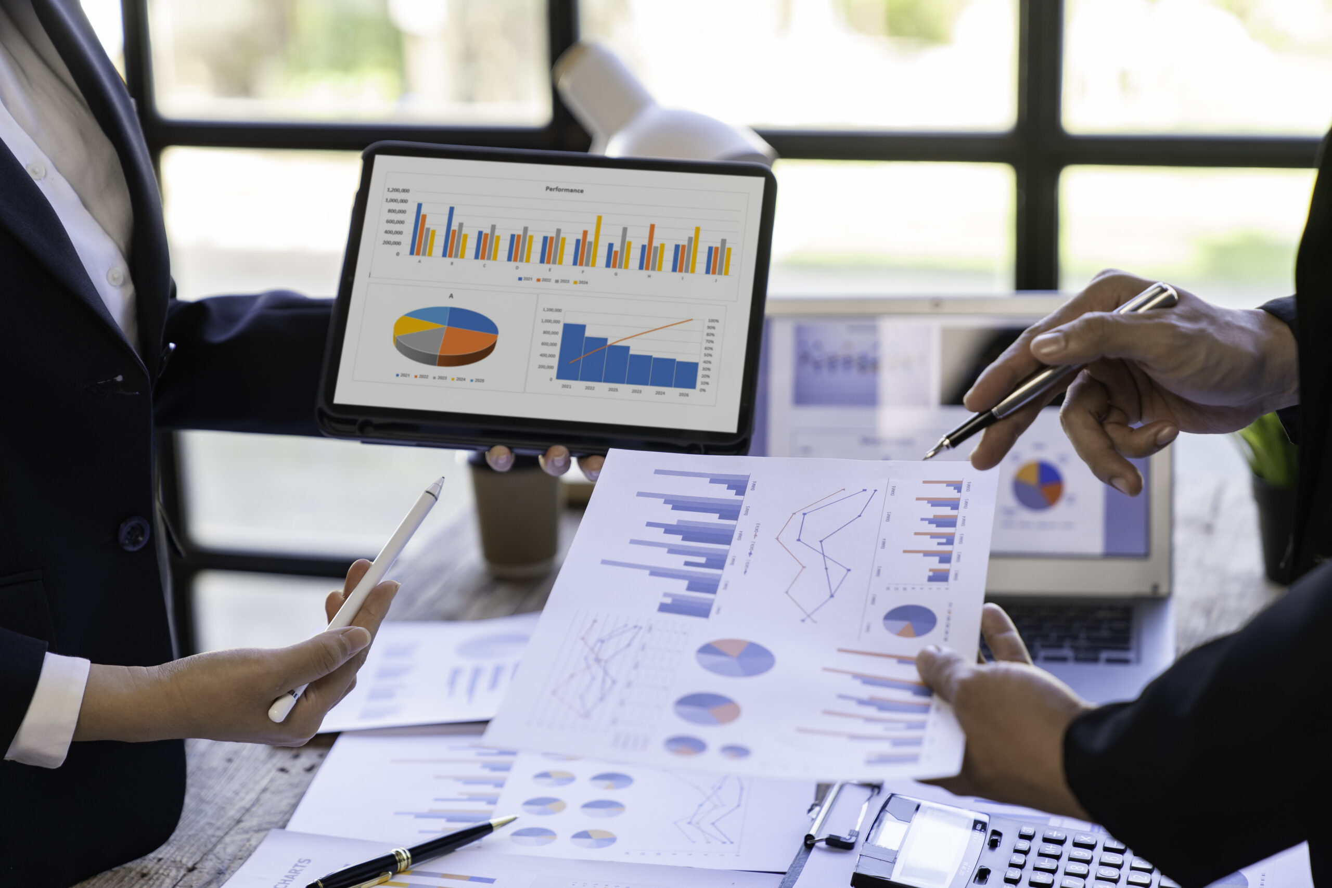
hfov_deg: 28.8
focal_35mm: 70
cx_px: 666
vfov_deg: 19.5
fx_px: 2590
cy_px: 444
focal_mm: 70
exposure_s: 1/160
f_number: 2.8
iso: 320
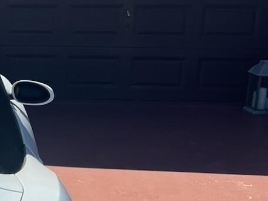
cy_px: 87
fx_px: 705
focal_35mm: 91
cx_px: -196
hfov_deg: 17.8
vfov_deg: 16.2
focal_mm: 5.7
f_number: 1.5
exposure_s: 1/3077
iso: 50
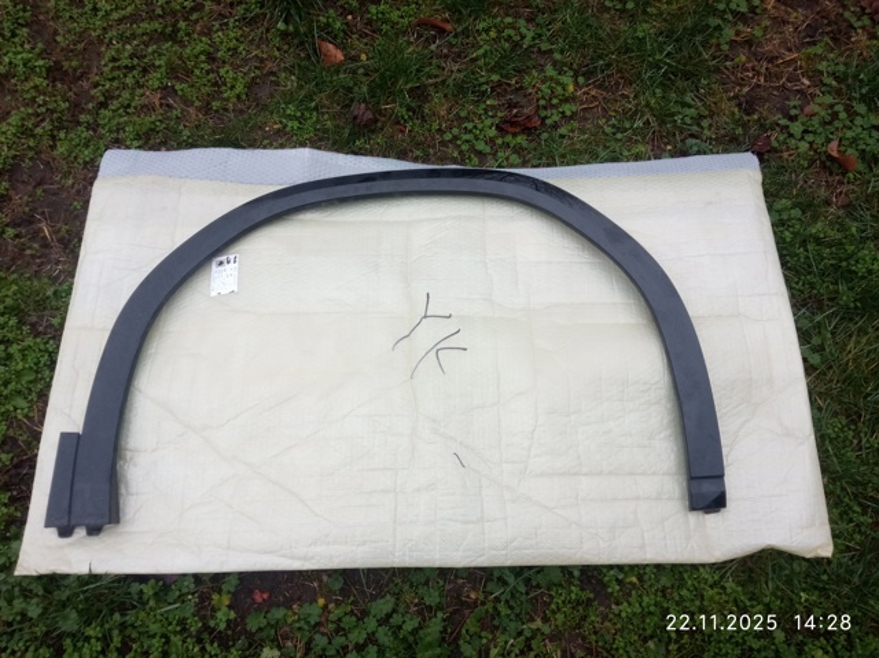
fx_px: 685
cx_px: 440
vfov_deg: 51.3
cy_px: 329
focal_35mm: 27
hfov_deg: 65.4
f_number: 2.2
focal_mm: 3.79
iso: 131
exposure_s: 1/33.3
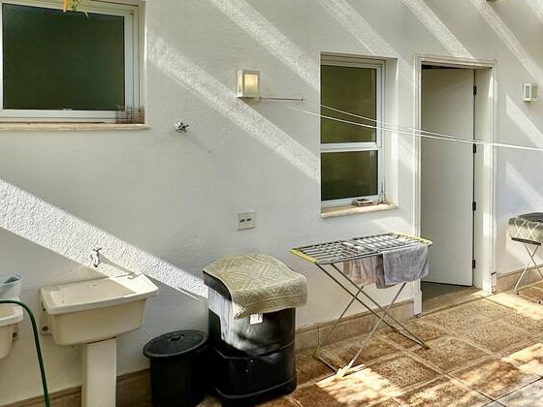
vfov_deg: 39.1
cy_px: 128
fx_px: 565
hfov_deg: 47.1
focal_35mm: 36
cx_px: 471
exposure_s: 1/882
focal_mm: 2.22
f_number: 2.2
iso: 40
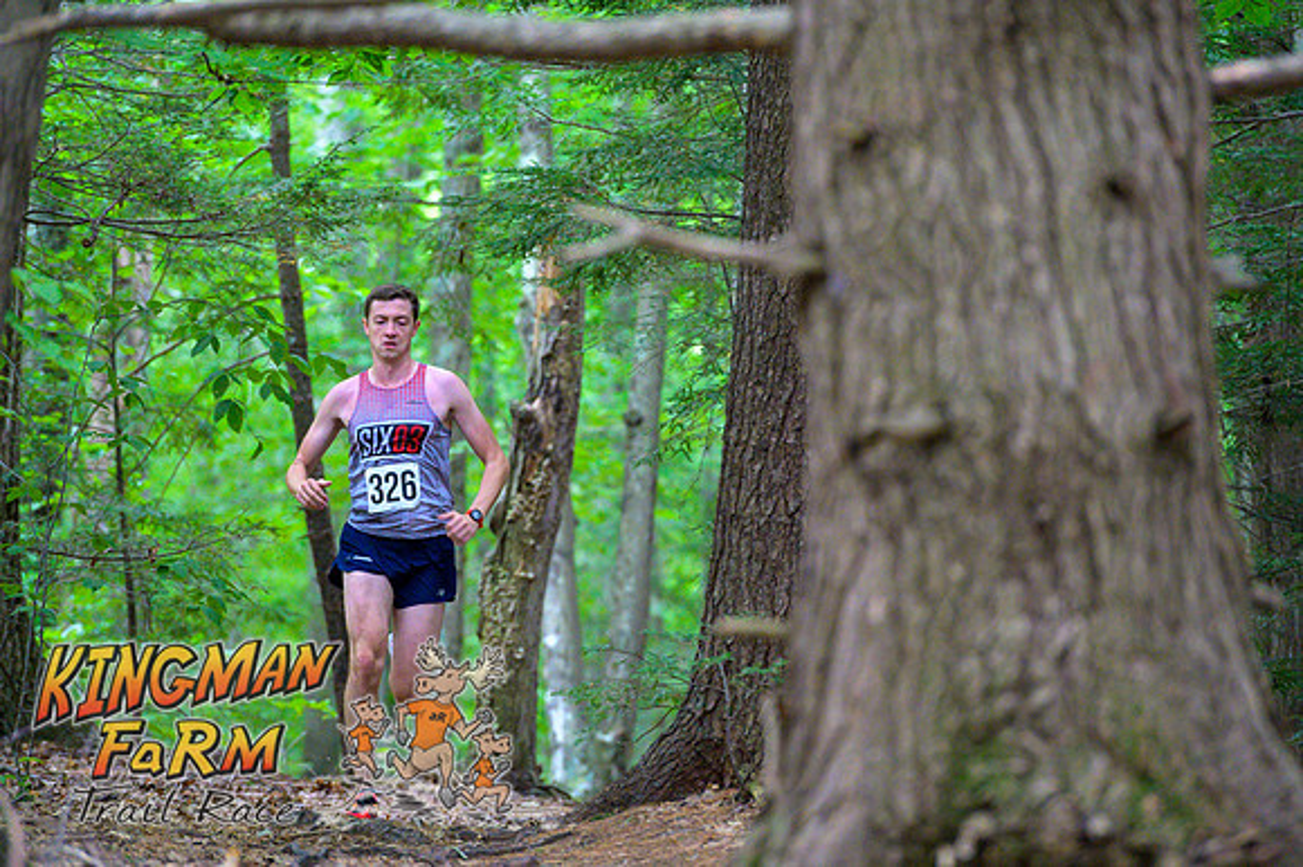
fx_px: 7234
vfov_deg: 6.9
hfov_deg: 10.3
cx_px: 652
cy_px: 434
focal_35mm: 200
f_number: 4
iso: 8000
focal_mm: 200
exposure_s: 1/200
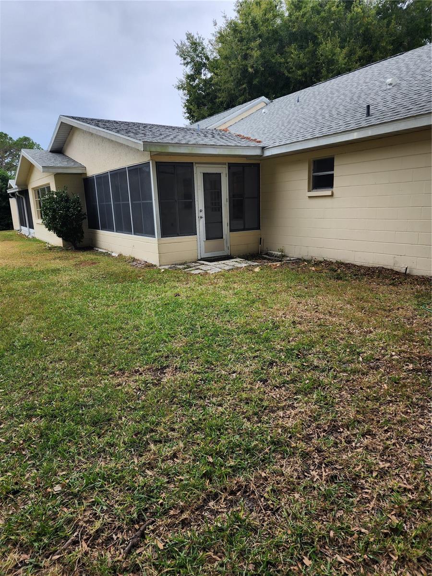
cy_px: 288
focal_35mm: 23
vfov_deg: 73.9
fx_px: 383
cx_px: 216
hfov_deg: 58.9
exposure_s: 1/180
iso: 16
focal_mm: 6.4
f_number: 1.8
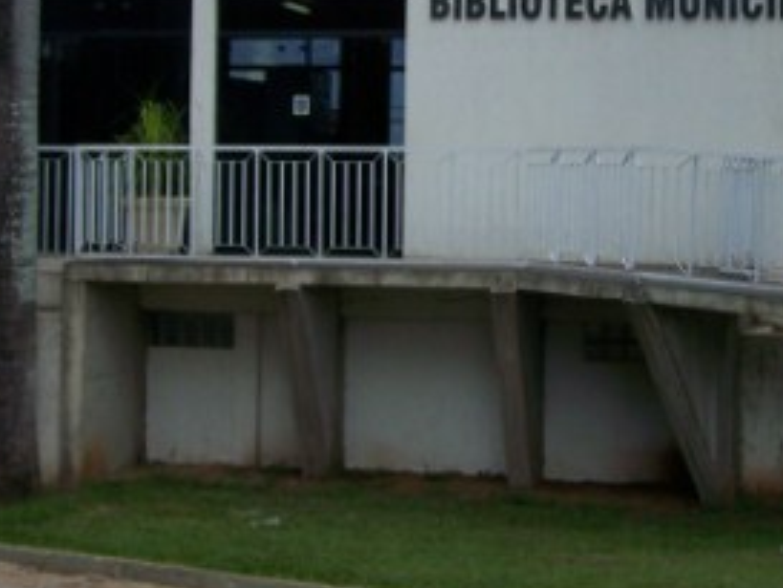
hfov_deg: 21.9
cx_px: 503
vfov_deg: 16.6
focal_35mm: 89
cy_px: 189
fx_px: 2014
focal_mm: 6.3
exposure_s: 1/640
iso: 80
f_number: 2.8
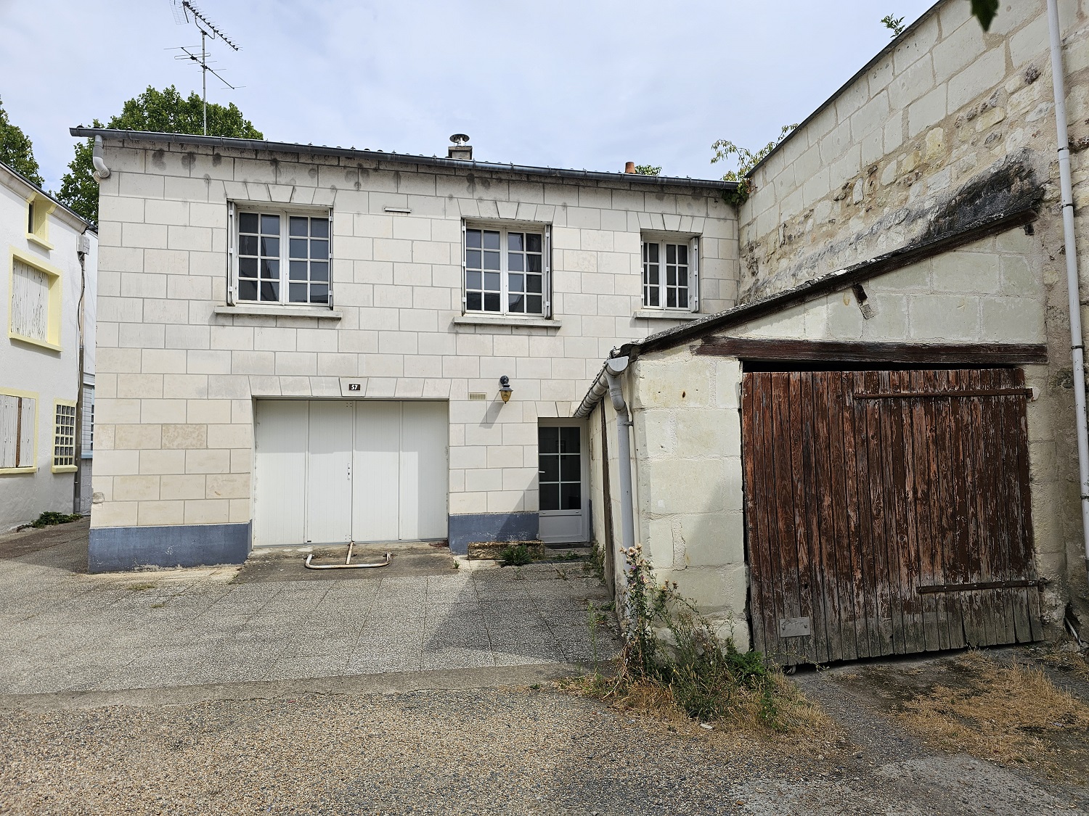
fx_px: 724
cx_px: 544
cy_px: 408
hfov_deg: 73.9
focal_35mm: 23
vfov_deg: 58.9
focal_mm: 6.3
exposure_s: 1/724
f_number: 1.7
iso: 10
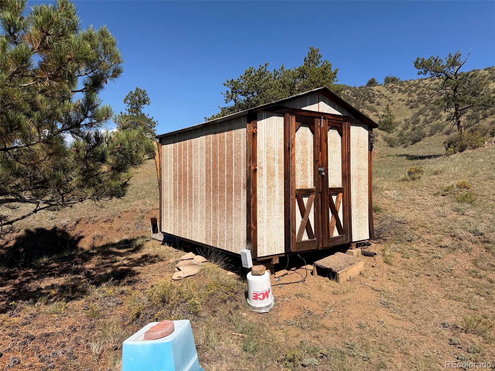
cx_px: 248
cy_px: 186
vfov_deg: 56.8
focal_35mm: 24
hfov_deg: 71.6
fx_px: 343
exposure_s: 1/5714
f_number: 1.78
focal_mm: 6.76
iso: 80
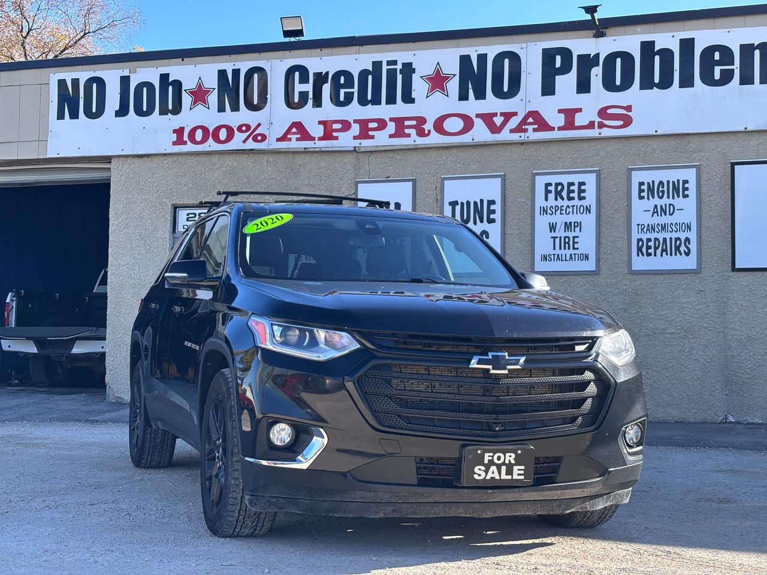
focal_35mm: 52
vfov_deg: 28.0
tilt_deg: +3.2
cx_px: 384
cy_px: 288
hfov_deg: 36.8
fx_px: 1152
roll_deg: -1.6
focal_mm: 5.96
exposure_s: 1/702
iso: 32
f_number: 1.6
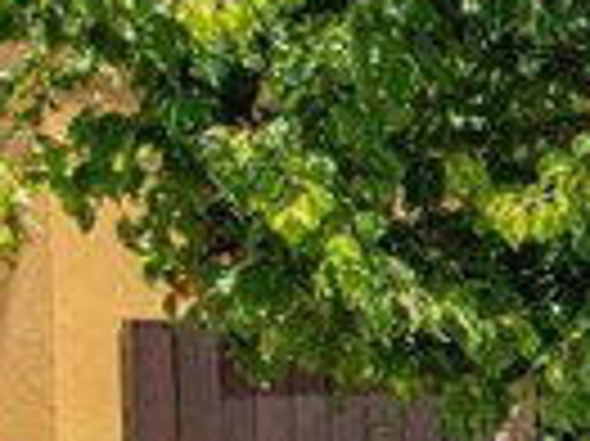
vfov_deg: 9.7
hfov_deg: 8.7
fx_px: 2554
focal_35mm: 150
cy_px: 565
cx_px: 2130
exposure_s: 1/200
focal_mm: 20
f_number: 13
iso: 100
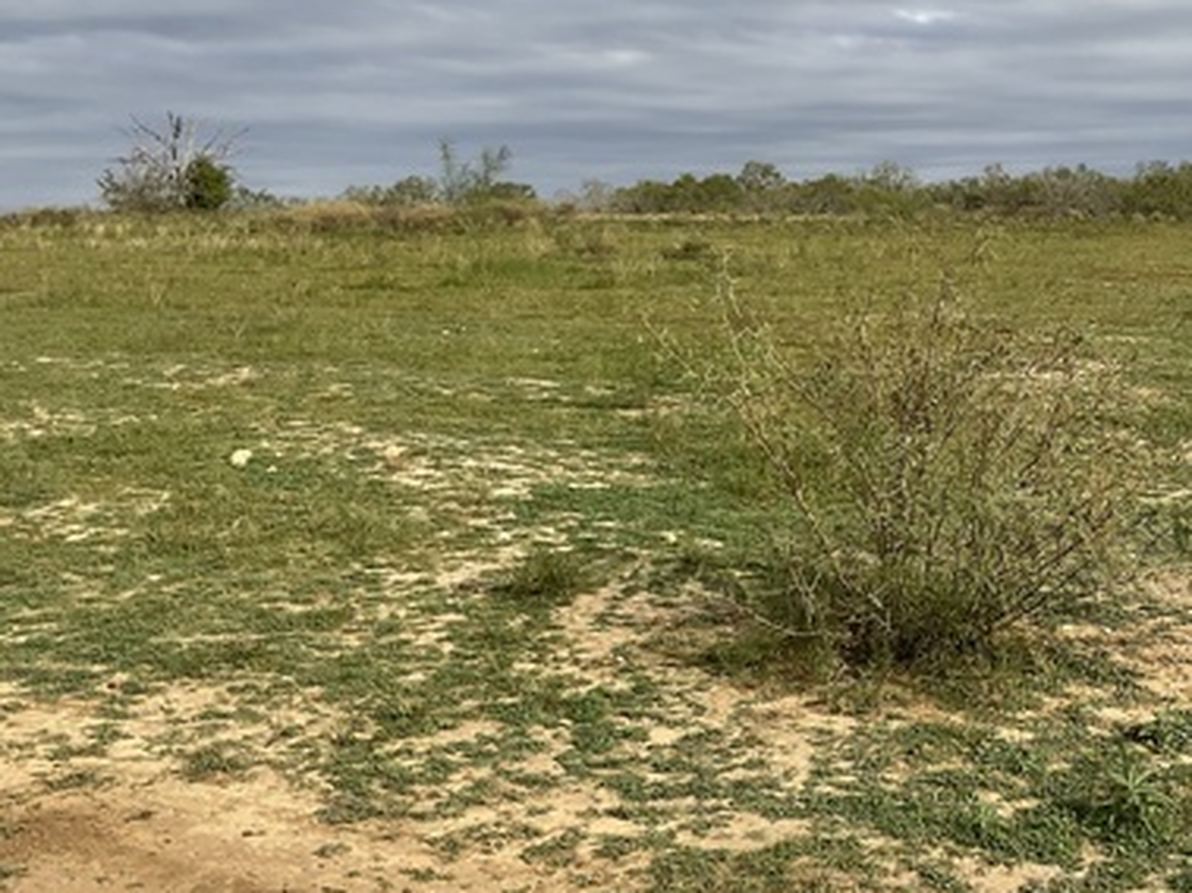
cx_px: 953
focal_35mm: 49
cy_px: 362
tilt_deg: -4.7
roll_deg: +1.0
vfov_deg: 29.6
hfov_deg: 37.5
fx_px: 1687
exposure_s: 1/2227
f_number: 1.8
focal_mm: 3
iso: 16
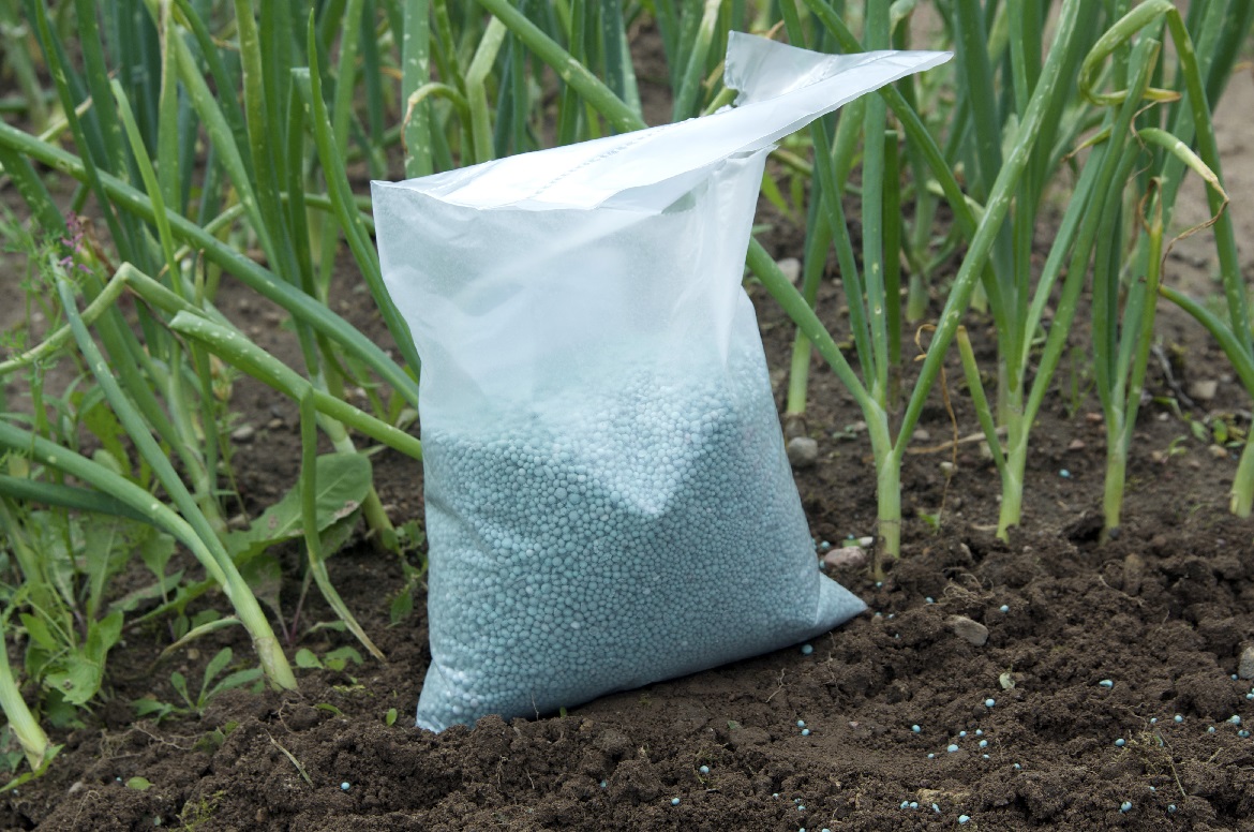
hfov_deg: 28.1
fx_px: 2504
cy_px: 416
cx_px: 627
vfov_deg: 18.9
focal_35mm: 72
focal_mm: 48
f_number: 6.3
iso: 160
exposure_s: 1/250
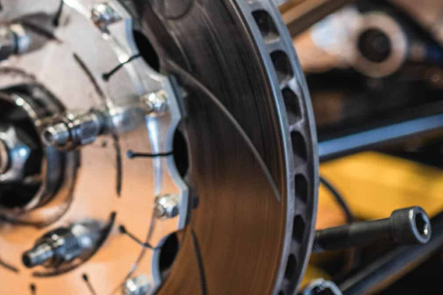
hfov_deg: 21.6
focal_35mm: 89
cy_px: 65
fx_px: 1095
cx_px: -57
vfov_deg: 15.3
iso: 400
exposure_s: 1/30
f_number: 2
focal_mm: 23
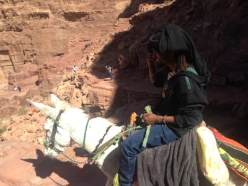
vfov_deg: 42.9
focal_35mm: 33
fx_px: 236
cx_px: 124
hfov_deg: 55.4
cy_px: 93
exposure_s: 1/1232
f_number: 2.4
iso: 50
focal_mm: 4.12
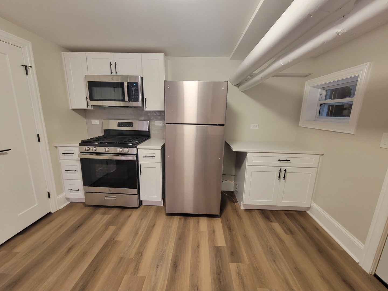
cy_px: 146
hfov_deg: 106.2
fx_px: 146
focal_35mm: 13
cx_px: 194
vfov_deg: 89.9
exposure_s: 1/30
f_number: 2.2
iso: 320
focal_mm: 2.2
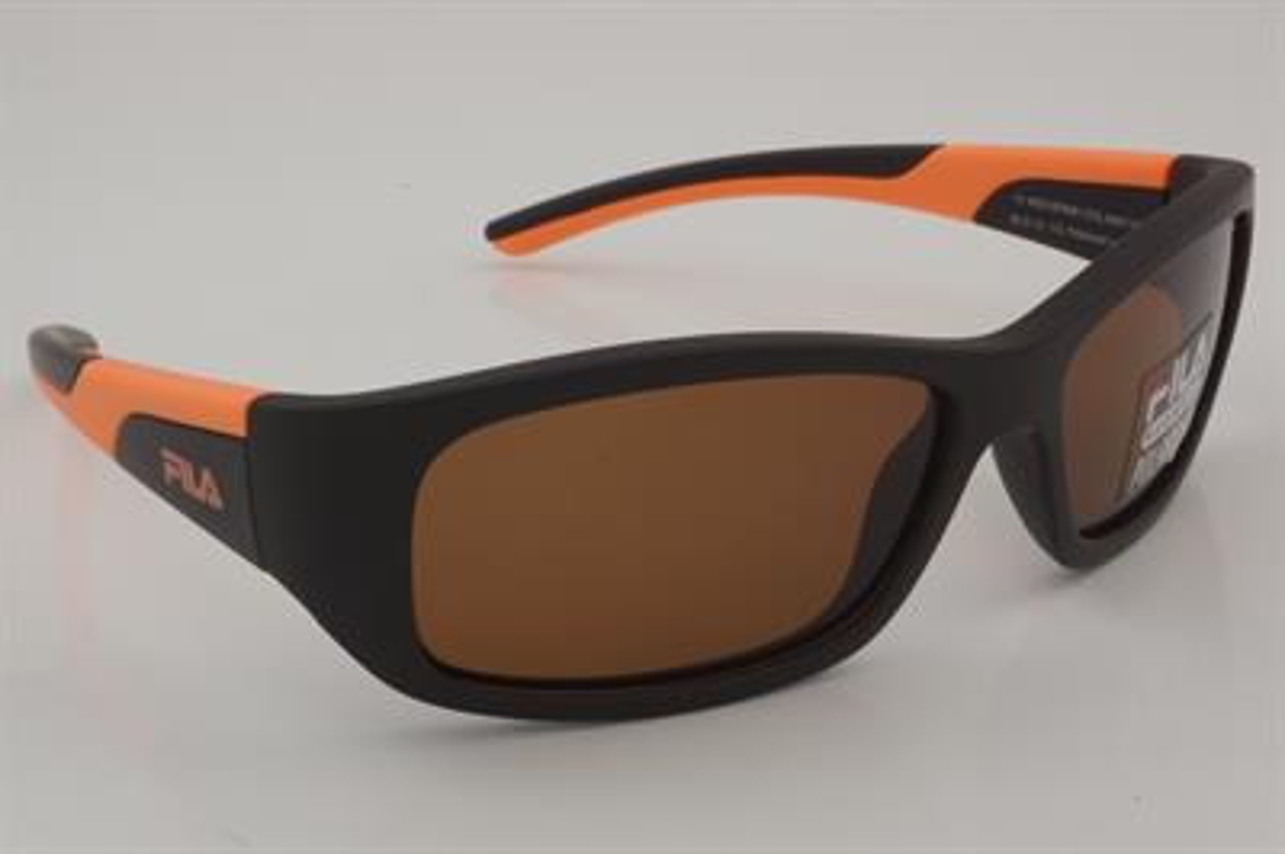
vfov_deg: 20.1
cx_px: 642
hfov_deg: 29.9
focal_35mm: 68
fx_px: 2407
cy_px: 427
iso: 100
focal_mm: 45
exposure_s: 1/3
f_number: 36
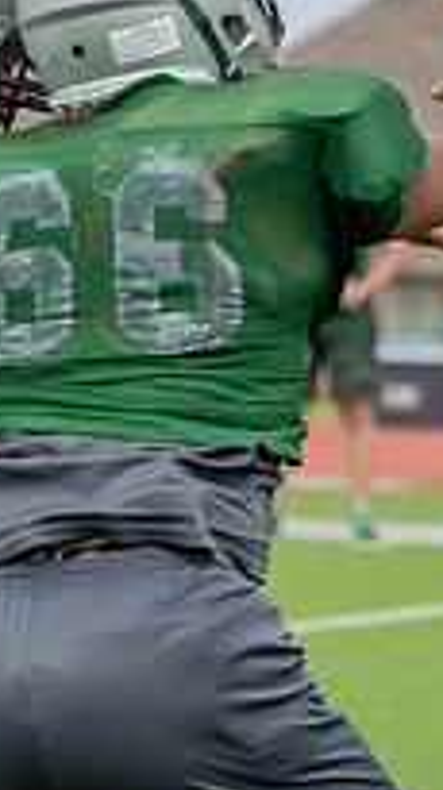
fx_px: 8768
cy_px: 175
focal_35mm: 419
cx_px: 809
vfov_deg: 5.2
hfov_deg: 2.9
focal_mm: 141
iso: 400
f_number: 5.6
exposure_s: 1/1250
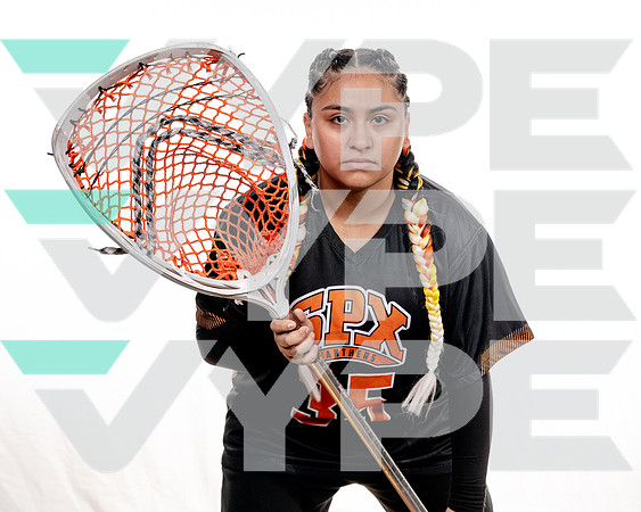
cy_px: 255
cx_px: 343
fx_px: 1374
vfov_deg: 21.1
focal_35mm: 72
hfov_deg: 26.2
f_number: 8
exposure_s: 1/250
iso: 160
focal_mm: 64
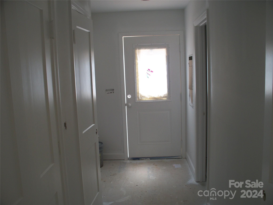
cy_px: 102
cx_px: 136
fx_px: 284
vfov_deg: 39.7
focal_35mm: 36
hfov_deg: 51.4
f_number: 2.8
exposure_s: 1/60
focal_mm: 7.54
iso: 80
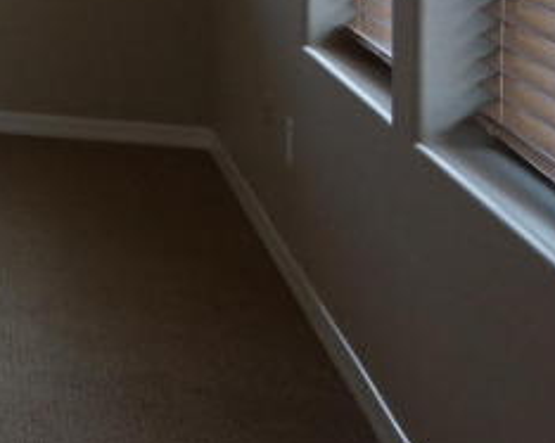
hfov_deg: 15.0
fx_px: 1593
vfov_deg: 14.6
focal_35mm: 97
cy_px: -245
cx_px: -636
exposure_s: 1/160
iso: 2000
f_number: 4
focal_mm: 21
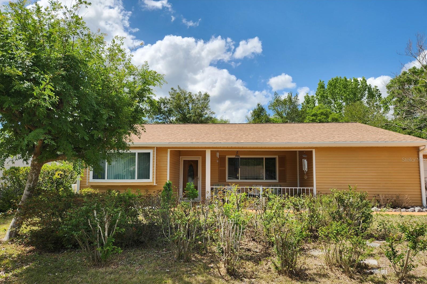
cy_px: 159
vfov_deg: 53.0
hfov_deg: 73.7
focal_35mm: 24
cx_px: 213
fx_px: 285
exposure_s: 1/1732
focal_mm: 5.4
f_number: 1.8
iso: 20
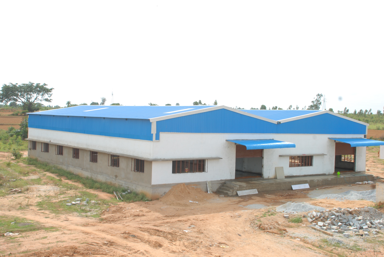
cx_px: 192
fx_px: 497
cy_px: 128
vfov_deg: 29.1
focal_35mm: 46
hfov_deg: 42.2
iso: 100
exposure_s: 1/60
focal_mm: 31
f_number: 11
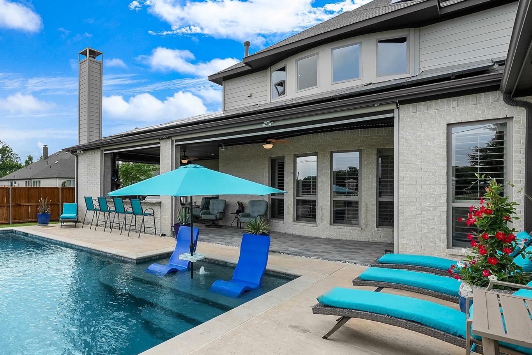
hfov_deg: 76.5
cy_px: 190
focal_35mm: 21
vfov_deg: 59.5
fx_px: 310
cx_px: 147
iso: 1600
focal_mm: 14
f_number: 8
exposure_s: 1/2500
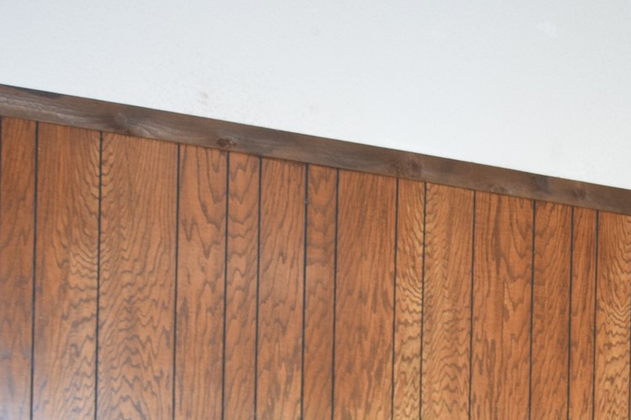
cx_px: 514
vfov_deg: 18.3
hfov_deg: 28.4
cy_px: 543
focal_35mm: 69
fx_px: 1215
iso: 800
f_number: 4
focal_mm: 17
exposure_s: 1/60
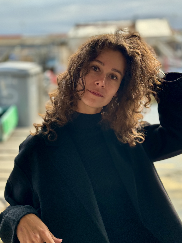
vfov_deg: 38.2
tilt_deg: -9.9
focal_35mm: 50
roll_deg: +1.3
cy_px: 117
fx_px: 351
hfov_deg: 29.1
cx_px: 93
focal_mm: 6.86
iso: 80
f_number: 1.78
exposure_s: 1/121
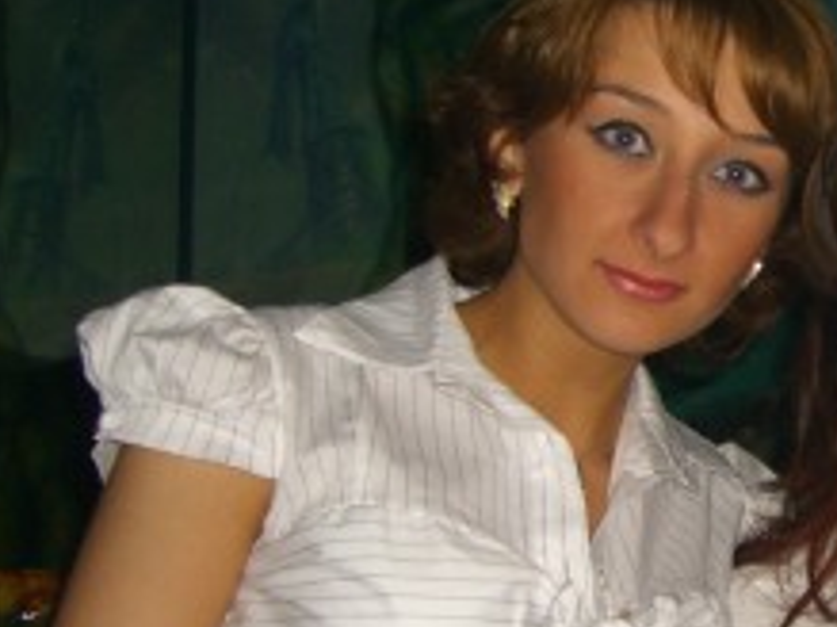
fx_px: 2513
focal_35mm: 104
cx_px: 944
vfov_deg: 14.2
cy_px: 421
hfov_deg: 18.1
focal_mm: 7.9
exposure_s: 1/60
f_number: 2.8
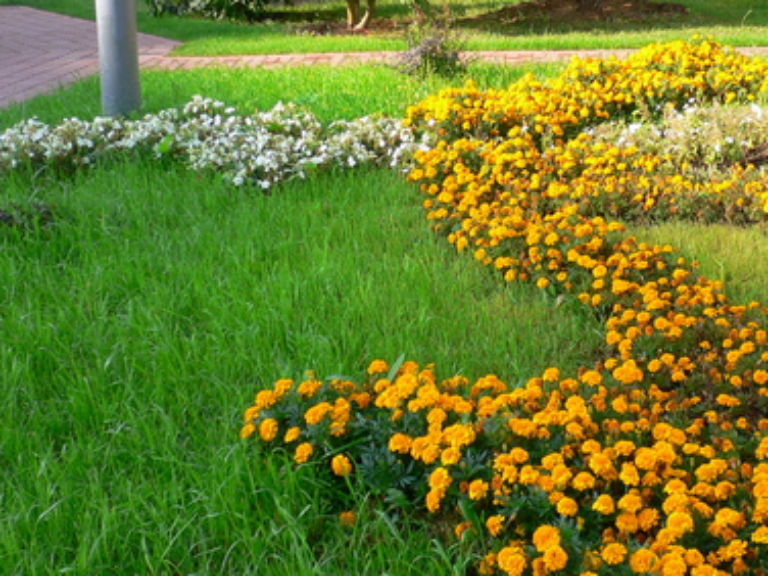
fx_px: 1353
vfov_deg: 24.0
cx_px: 441
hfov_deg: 31.6
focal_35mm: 61
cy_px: 237
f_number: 3.4
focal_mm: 8.5
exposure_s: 1/160
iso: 64
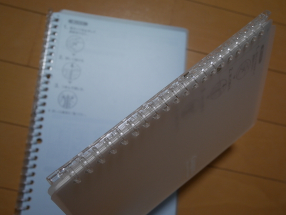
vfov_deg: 36.0
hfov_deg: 46.8
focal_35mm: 40
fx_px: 331
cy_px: 108
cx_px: 143
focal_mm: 20
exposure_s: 1/60
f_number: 4.6
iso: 500
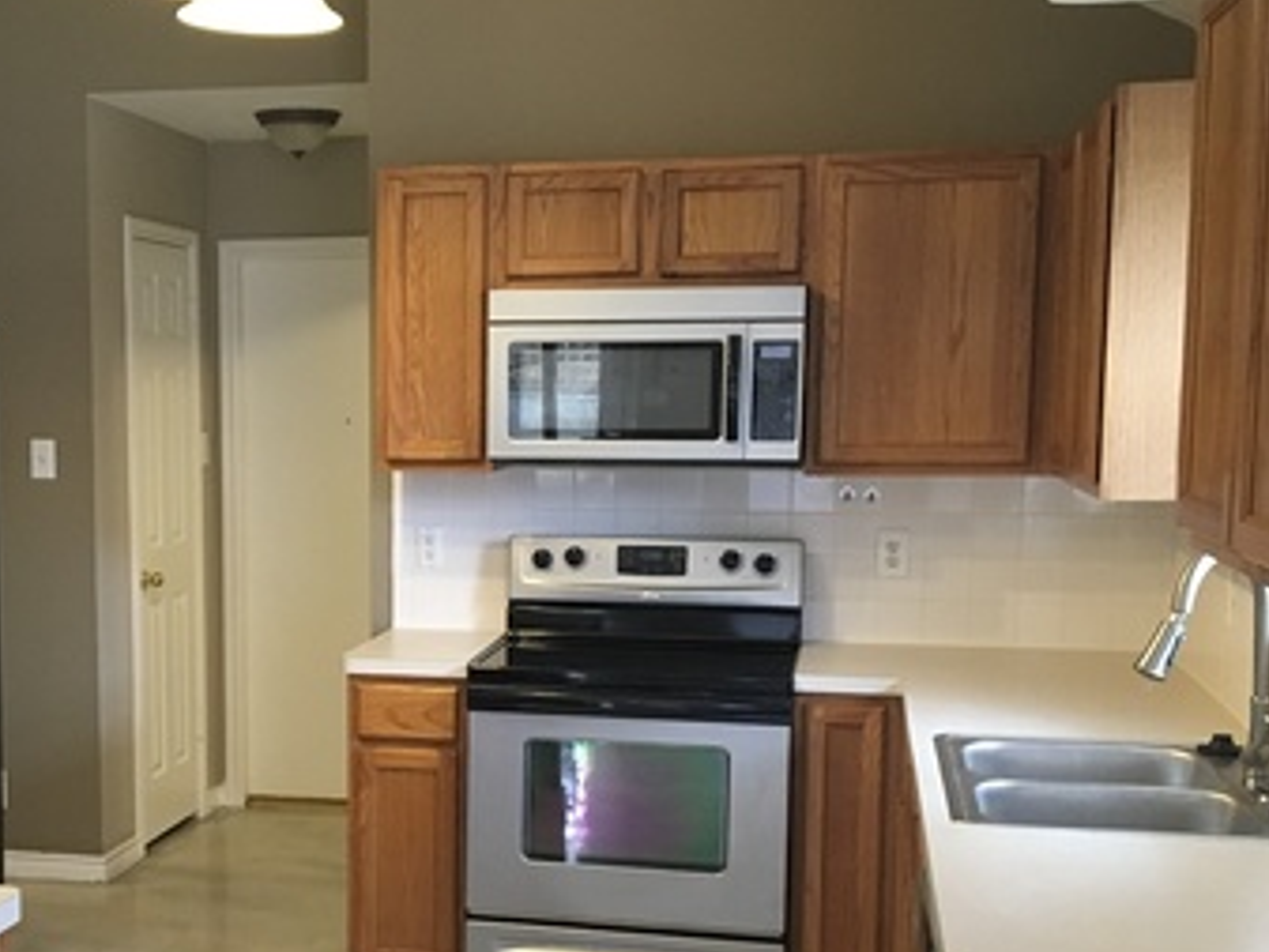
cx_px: 313
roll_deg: +0.2
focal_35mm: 55
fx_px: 2017
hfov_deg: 34.2
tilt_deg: -6.6
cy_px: 643
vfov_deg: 26.4
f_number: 2.2
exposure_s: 1/30
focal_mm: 4.15
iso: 160
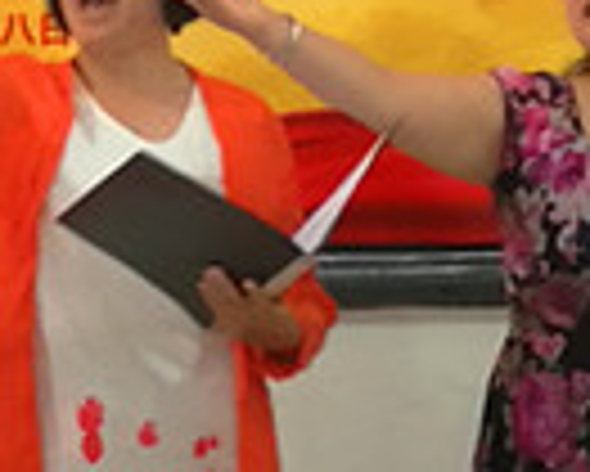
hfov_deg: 15.5
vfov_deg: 12.7
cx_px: -54
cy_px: 153
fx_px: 2114
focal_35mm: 121
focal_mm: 4.04
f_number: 2
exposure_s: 1/33.3
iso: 250
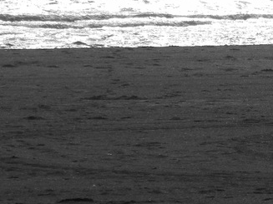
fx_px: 4722
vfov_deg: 2.5
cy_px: 30
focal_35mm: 599
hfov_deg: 3.3
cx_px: 401
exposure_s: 1/1500
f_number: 5.6
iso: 80
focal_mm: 34
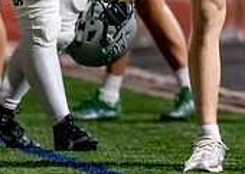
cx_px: 404
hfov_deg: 1.9
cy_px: -107
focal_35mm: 1084
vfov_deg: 1.3
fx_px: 7534
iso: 3200
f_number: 2.8
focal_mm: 200
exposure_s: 1/1250
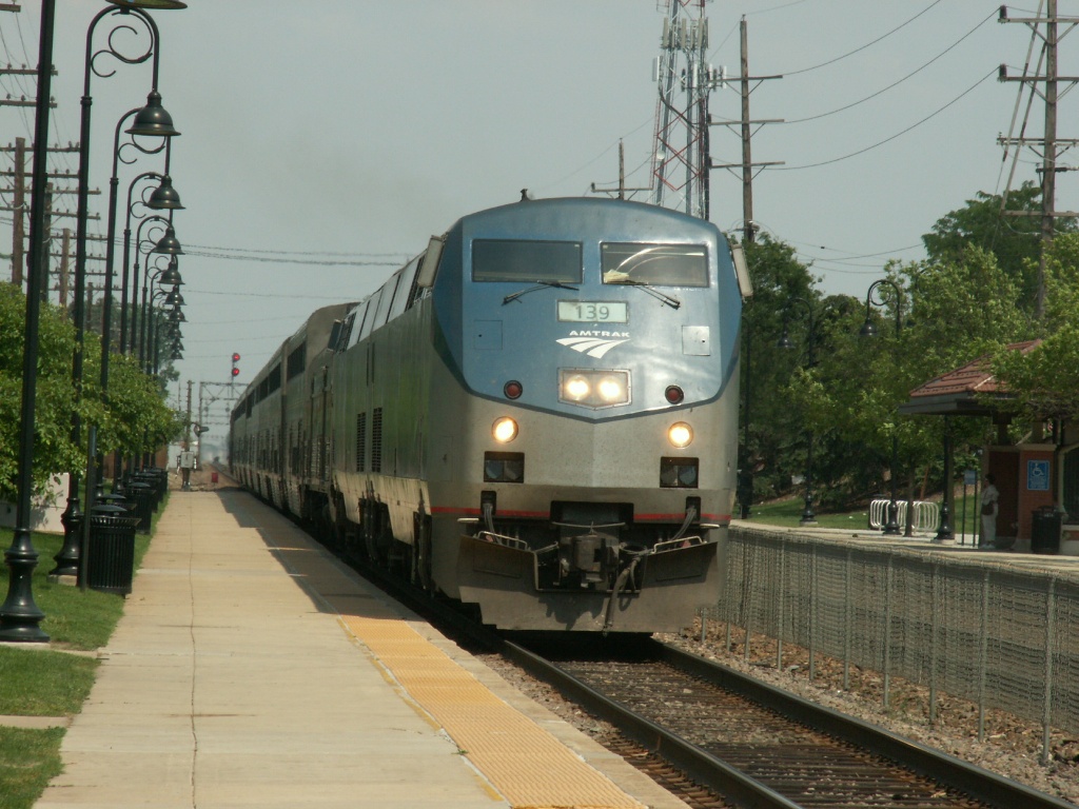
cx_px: 540
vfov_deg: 7.8
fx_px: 5922
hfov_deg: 10.4
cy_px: 404
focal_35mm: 190
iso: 50
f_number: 7.1
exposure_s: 1/250
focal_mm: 31.02
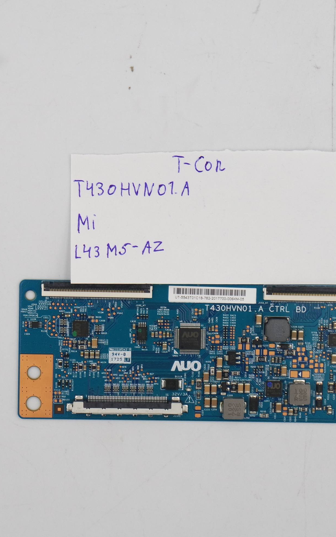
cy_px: 268
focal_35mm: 111
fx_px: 1626
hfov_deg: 11.8
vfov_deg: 18.8
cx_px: 194
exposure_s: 1/125
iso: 200
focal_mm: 27
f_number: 5.6
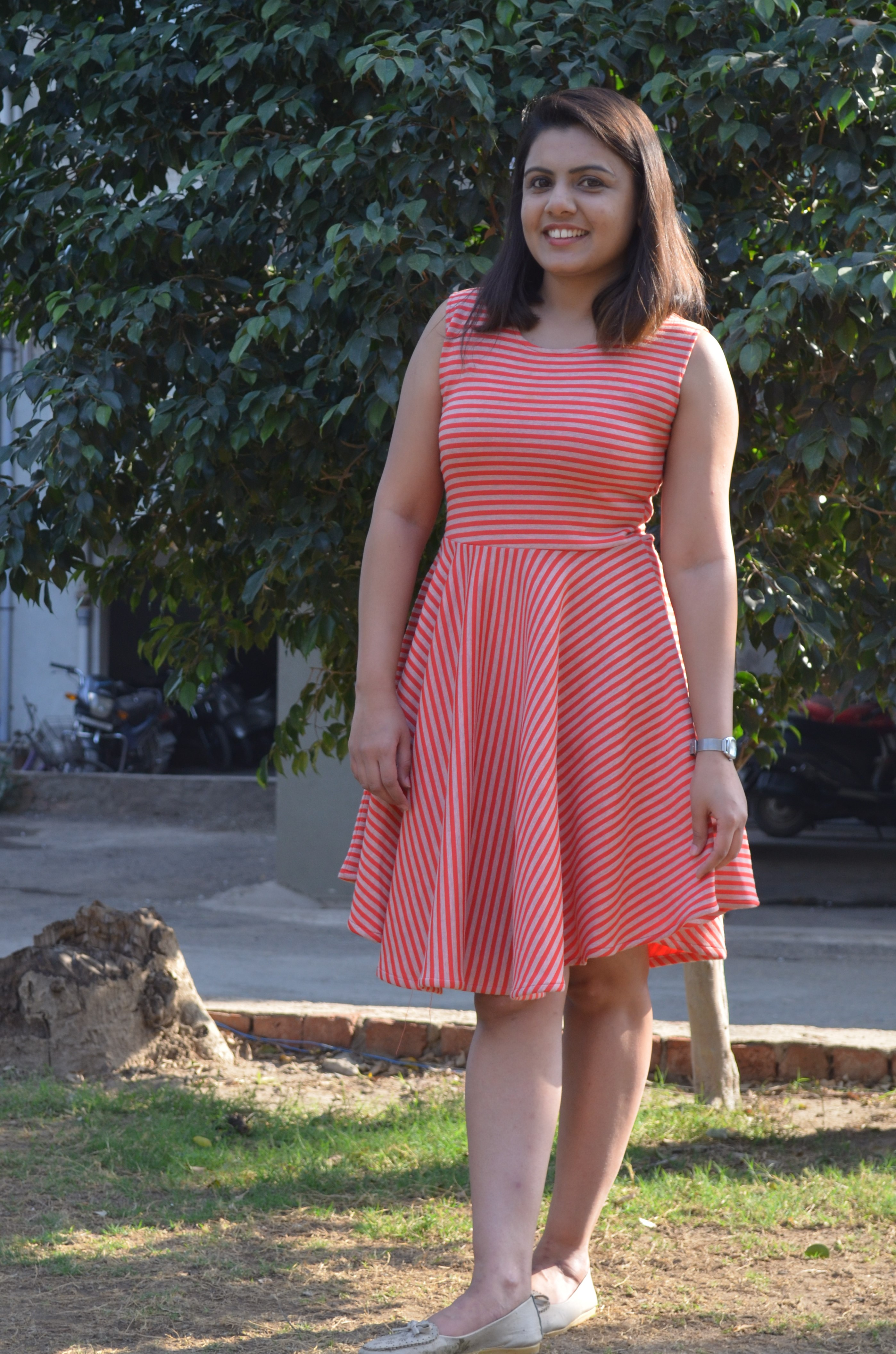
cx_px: 448
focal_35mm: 68
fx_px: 2531
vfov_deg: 29.9
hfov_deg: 20.1
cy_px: 677
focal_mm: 45
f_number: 5.3
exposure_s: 1/250
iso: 400
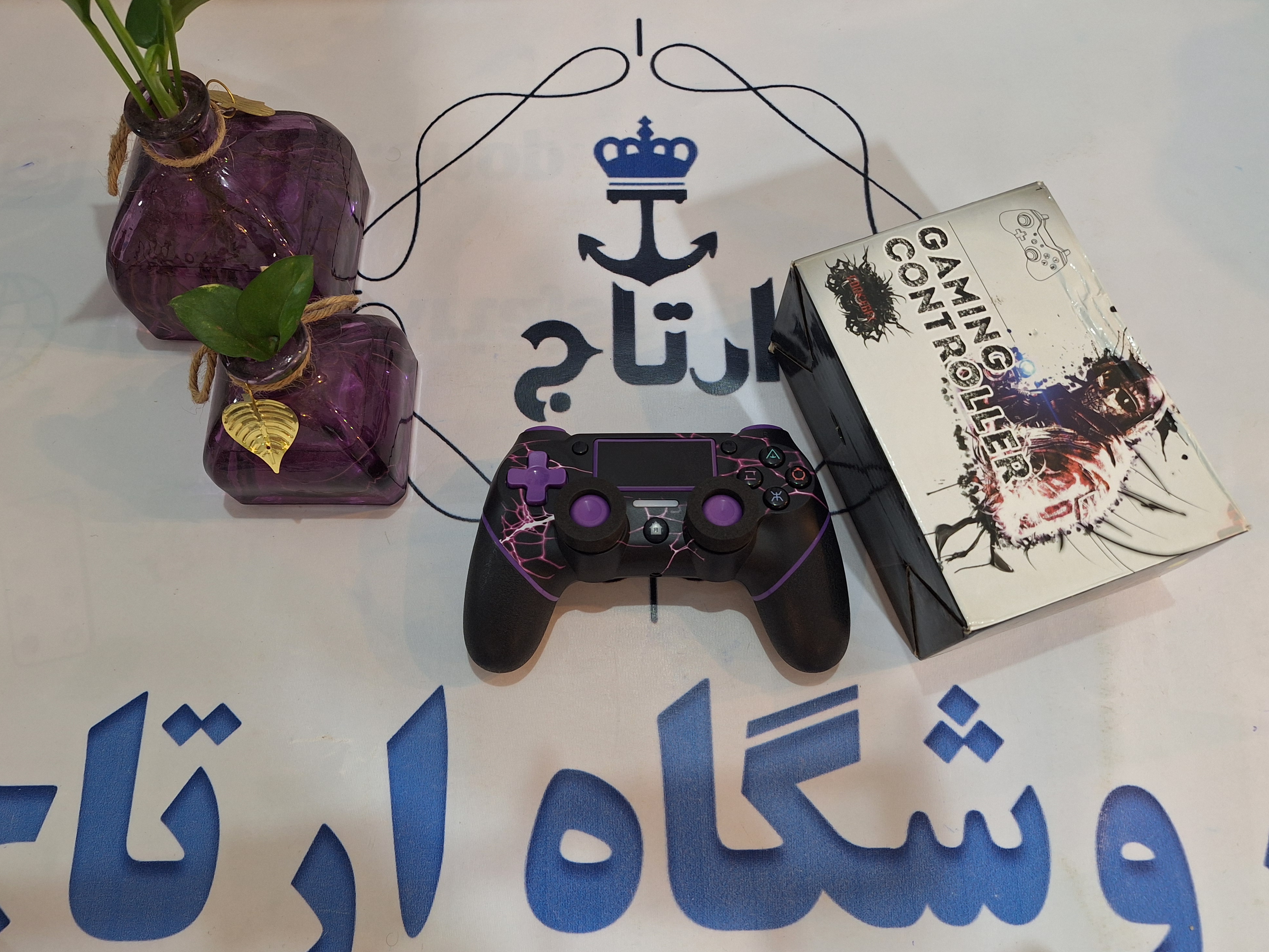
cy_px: 458
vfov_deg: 56.8
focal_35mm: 24
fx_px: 880
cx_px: 613
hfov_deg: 71.6
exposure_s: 1/50
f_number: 1.8
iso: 200
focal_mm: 5.54
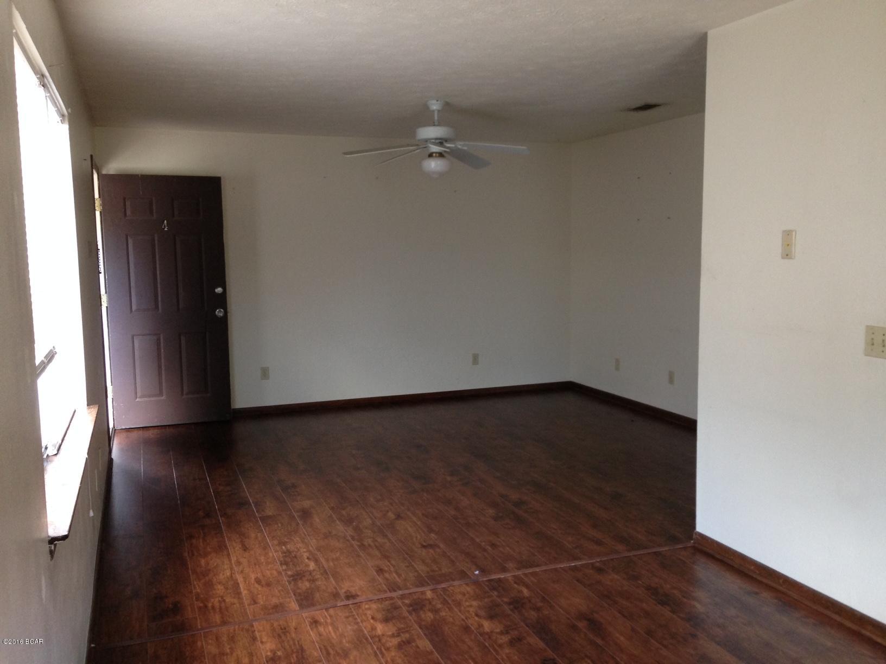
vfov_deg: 42.9
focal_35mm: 33
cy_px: 332
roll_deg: +1.5
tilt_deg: -7.7
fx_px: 845
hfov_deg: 55.4
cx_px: 443
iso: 125
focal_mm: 4.12
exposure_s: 1/20
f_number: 2.4
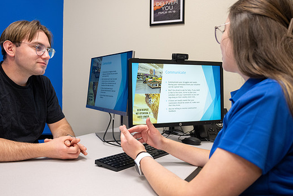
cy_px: 94
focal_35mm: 35
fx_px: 285
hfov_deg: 54.4
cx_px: 139
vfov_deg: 37.8
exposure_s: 1/200
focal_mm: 31.5
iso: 1600
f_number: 4
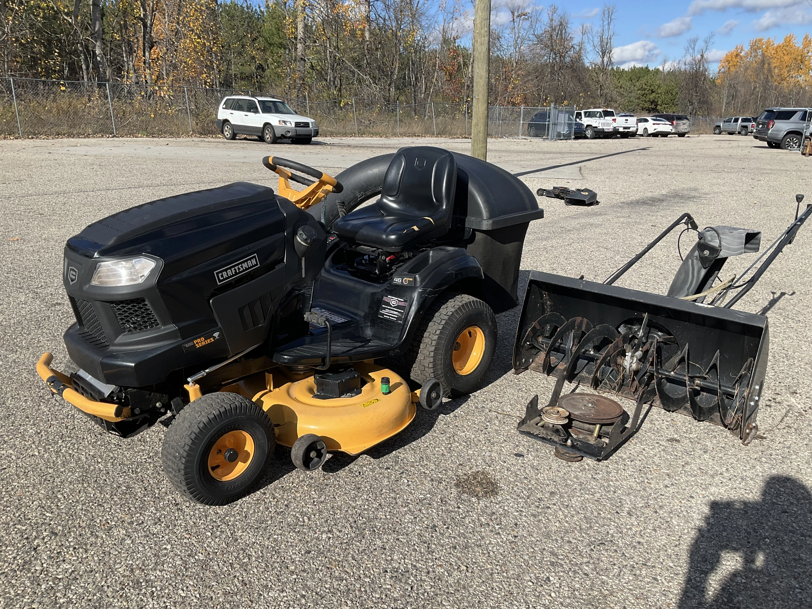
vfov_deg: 48.2
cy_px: 304
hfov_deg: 61.7
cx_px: 406
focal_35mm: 29
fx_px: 680
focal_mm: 3
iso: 25
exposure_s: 1/1786
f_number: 1.8
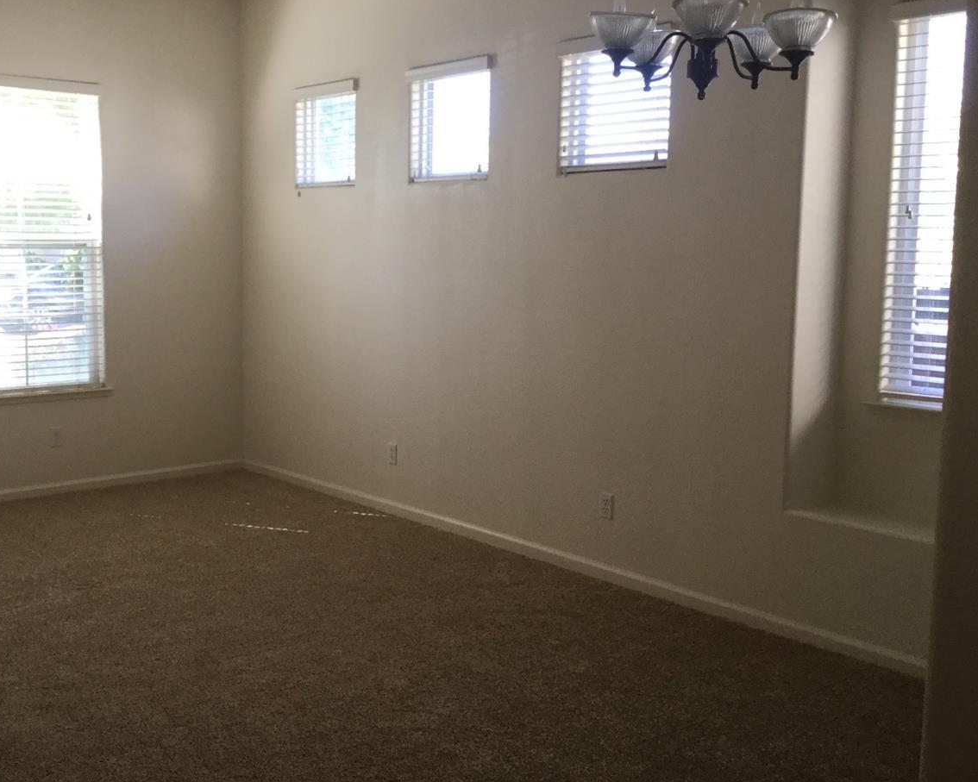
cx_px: 348
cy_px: 371
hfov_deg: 45.3
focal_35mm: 40
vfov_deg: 37.3
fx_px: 1158
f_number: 2.4
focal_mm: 3.3
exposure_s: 1/40
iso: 32
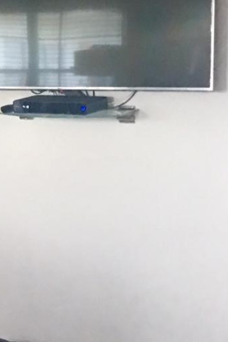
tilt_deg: -3.5
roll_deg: +1.5
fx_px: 1120
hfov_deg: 10.6
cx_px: -230
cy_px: 145
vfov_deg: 17.3
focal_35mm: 118
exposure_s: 1/10
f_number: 2.2
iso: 80
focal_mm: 4.15
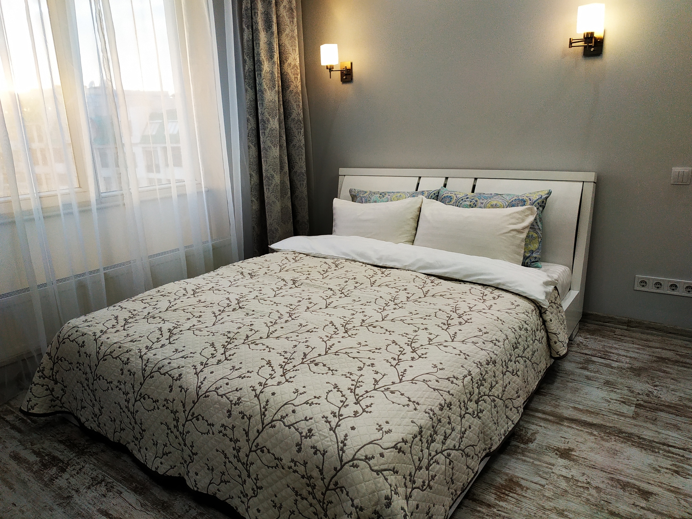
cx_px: 346
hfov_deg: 71.6
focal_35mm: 24
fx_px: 480
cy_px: 260
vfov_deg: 56.8
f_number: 1.9
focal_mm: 3.94
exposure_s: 1/60
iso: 160
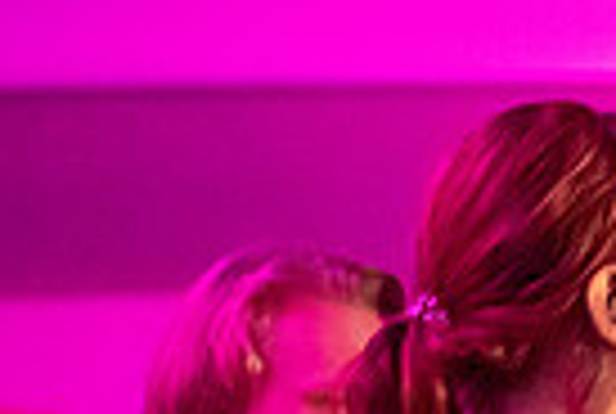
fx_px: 19017
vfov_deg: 1.2
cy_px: 857
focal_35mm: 1109
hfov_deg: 1.9
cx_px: 755
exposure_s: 1/60
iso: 6400
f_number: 5
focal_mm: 175
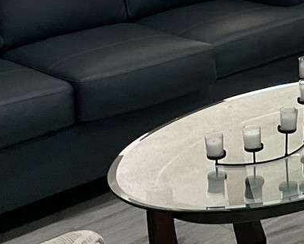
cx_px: 354
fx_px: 1053
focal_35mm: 117
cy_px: -65
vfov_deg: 12.8
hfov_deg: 15.9
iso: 80
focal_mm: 3
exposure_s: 1/60
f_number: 1.8
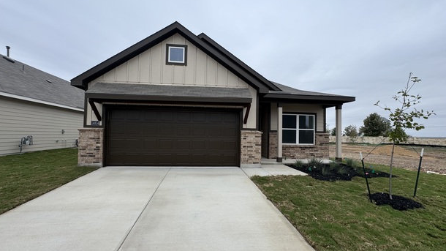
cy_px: 130
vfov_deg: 67.1
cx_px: 218
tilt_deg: +1.4
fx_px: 189
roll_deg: -1.4
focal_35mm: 16
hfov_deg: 99.4
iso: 40
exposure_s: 1/325
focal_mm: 2.22
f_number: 2.2
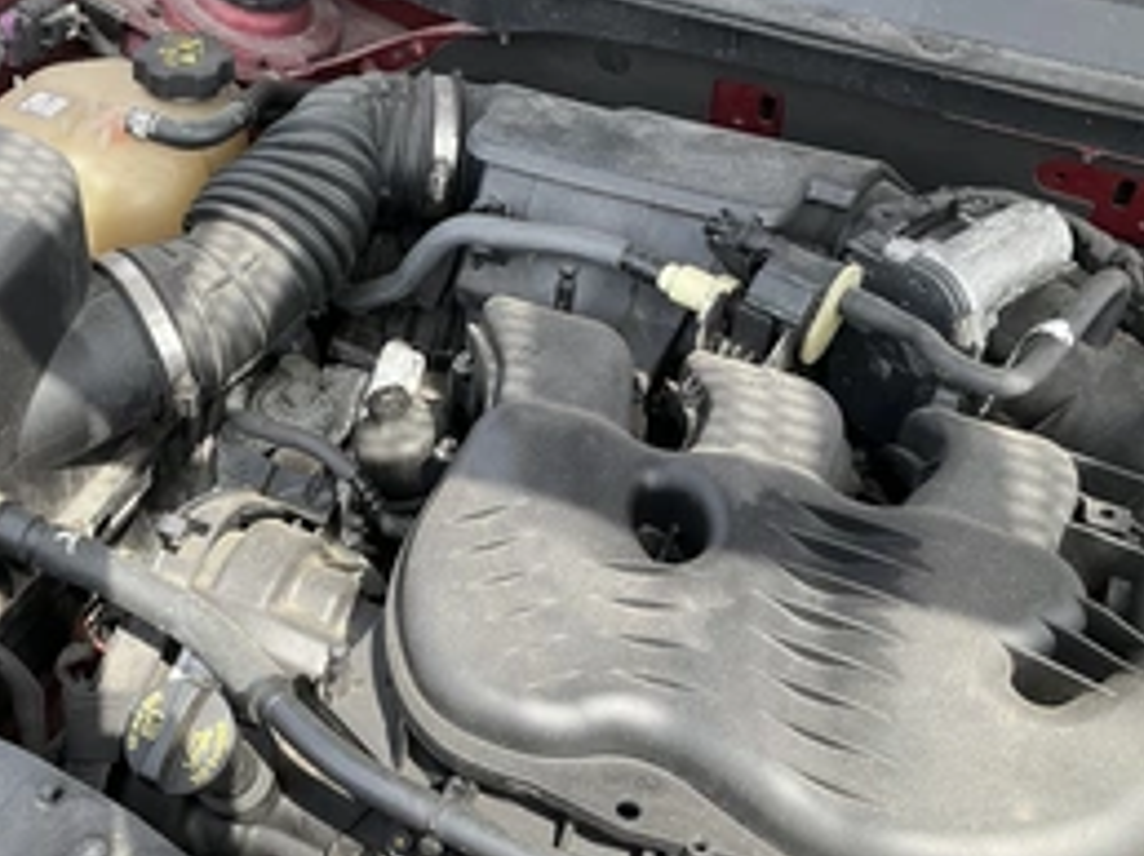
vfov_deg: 32.1
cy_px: 395
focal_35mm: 45
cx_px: 262
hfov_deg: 40.7
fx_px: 1486
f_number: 1.8
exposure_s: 1/273
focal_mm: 3
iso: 25
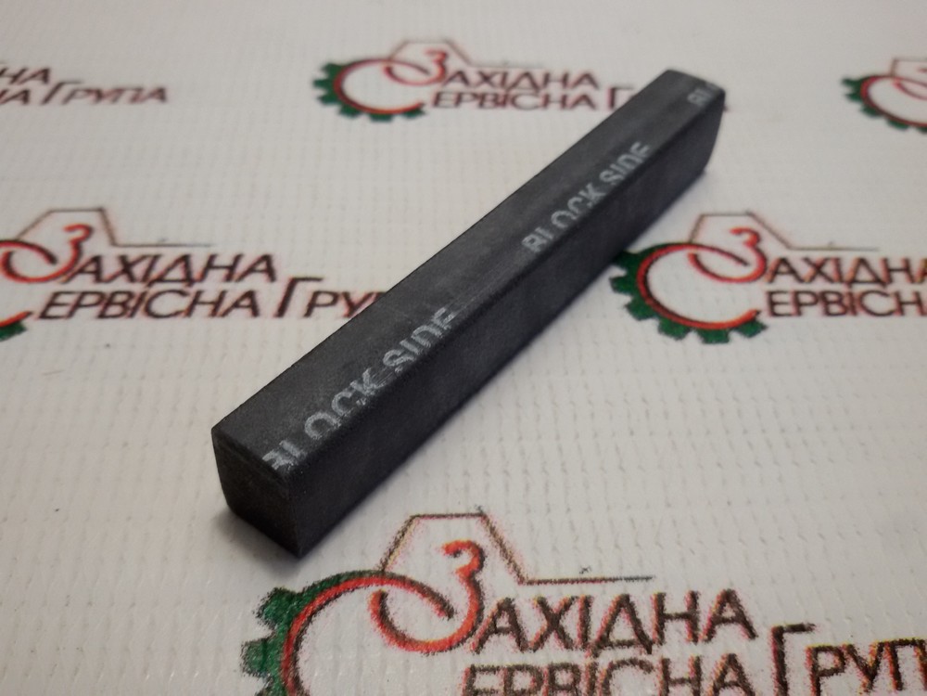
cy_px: 348
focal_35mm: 31
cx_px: 464
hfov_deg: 58.4
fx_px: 830
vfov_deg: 45.4
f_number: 2.4
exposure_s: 1/100
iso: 80
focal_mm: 2.93
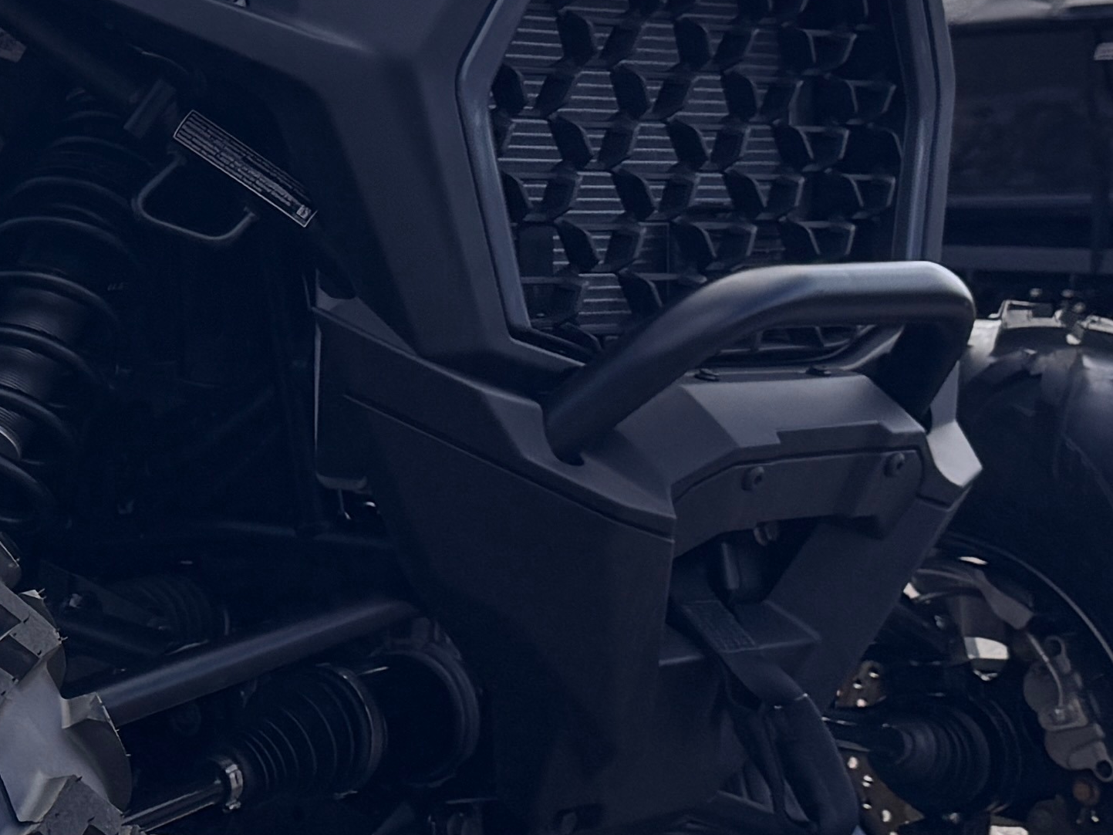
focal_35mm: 95
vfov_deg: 15.5
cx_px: -323
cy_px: 283
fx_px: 3054
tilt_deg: -1.9
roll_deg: +0.5
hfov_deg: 19.1
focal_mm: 6.76
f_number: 1.78
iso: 80
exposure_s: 1/5348
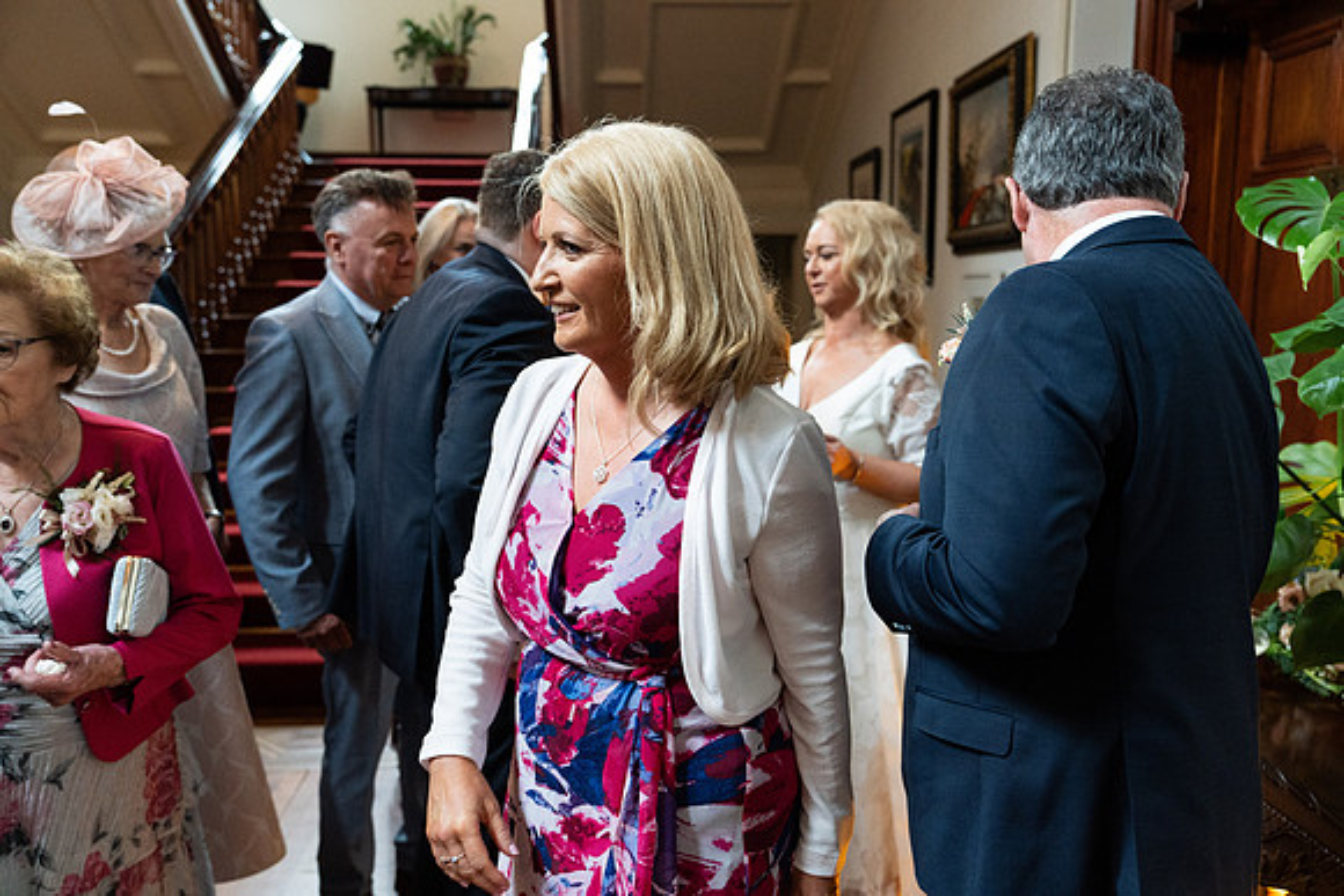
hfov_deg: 61.9
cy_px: 448
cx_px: 672
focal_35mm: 30
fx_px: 1120
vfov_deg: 43.6
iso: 5000
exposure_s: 1/200
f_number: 3.5
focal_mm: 30
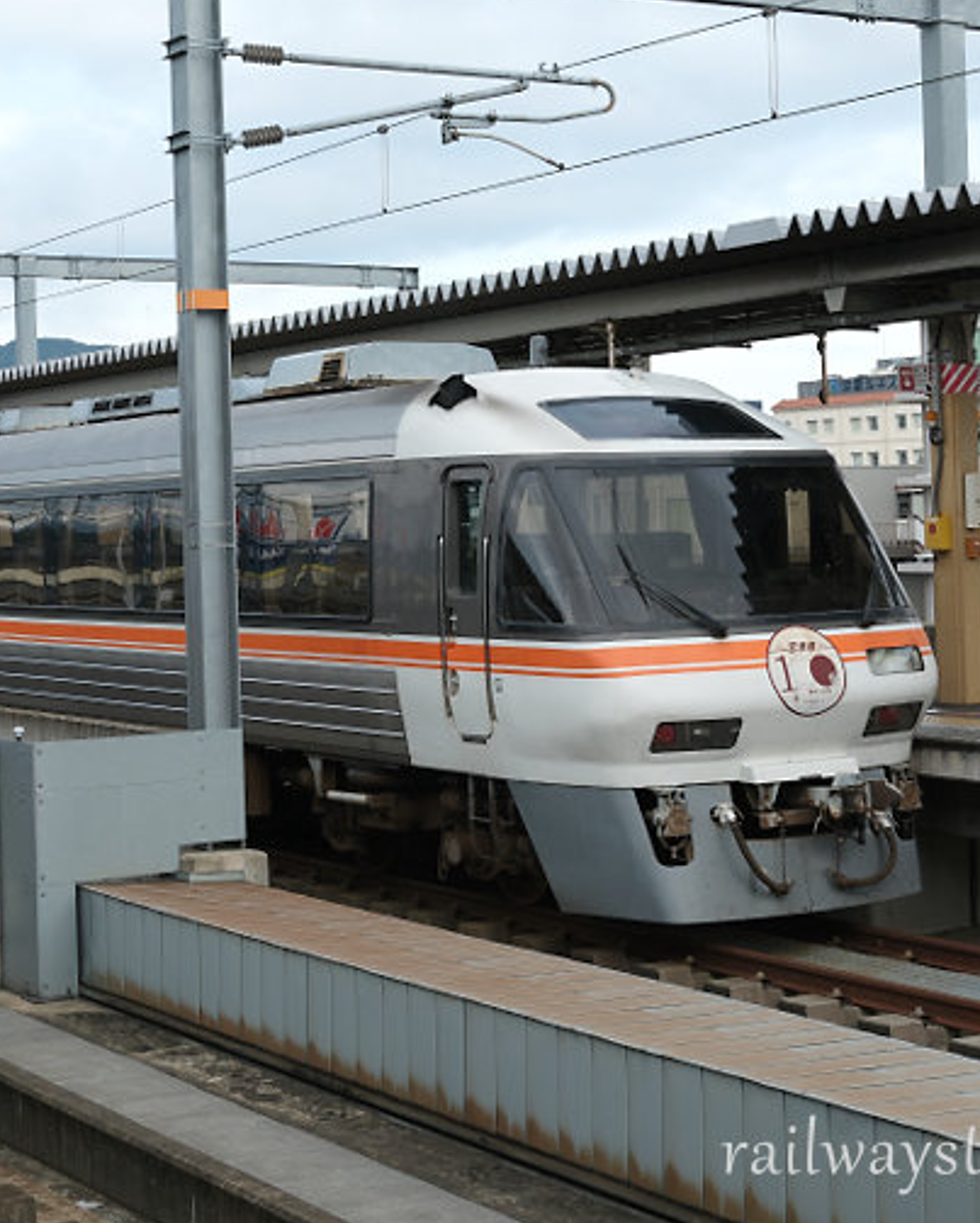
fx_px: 1920
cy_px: 605
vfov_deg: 35.3
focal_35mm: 53
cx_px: 321
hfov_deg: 28.4
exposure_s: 1/85
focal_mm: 24.8
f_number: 8
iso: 125
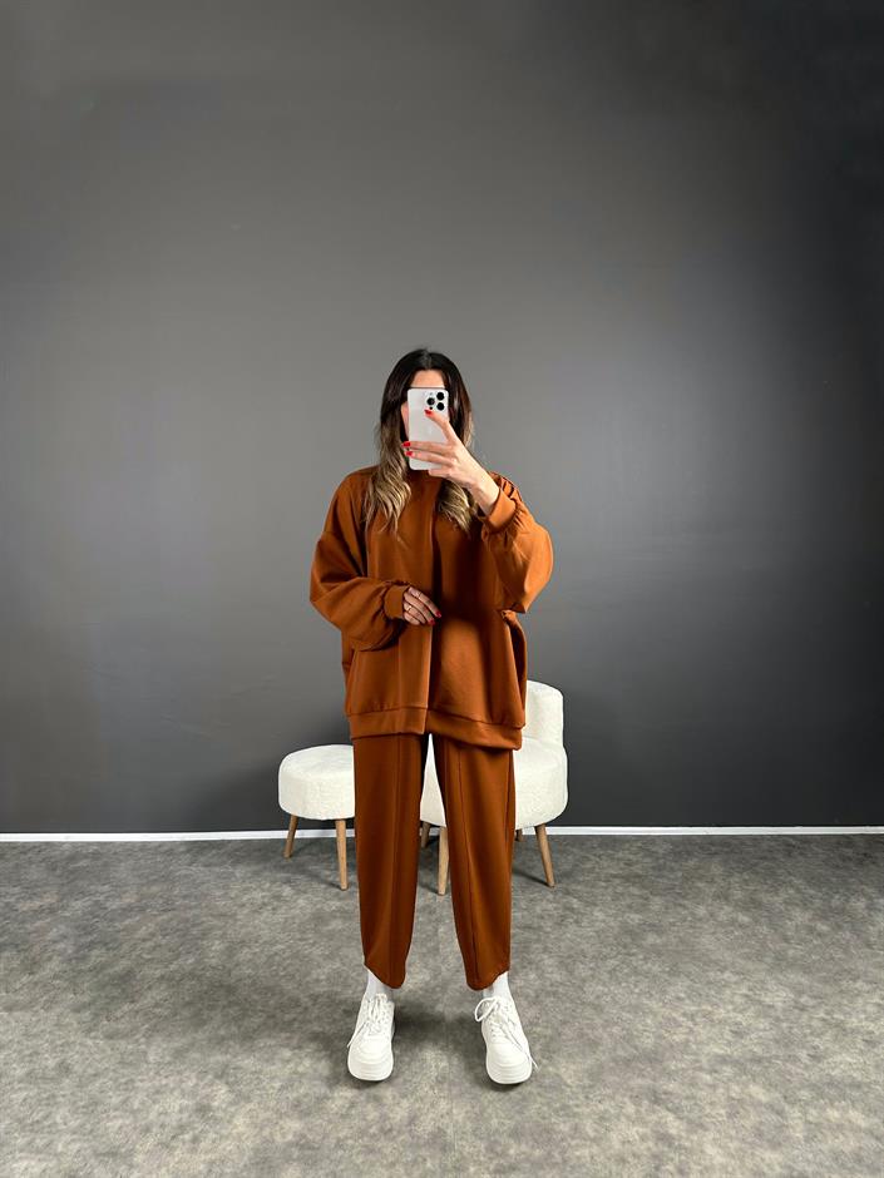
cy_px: 589
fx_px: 817
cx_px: 442
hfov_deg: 56.8
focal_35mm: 24
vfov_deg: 71.6
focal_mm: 6.86
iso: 160
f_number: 1.78
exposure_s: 1/121
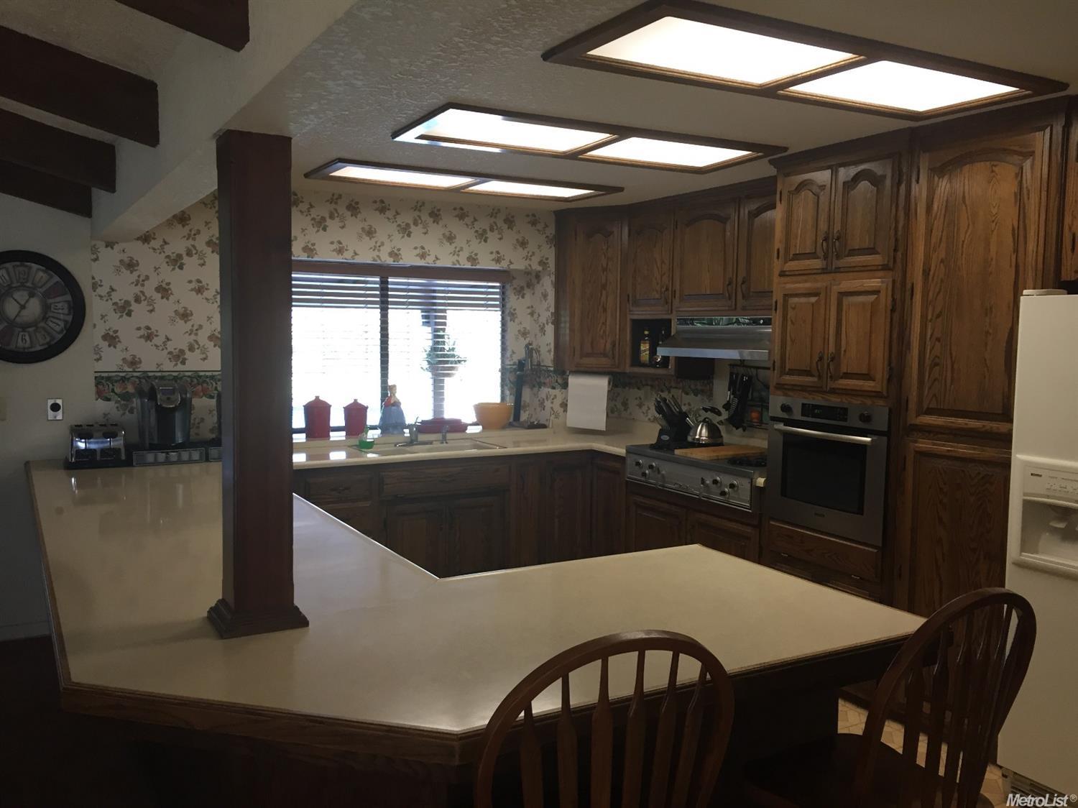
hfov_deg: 61.7
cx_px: 539
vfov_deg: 48.2
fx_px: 903
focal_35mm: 29
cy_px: 404
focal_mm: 4.15
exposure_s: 1/30
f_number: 2.2
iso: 80
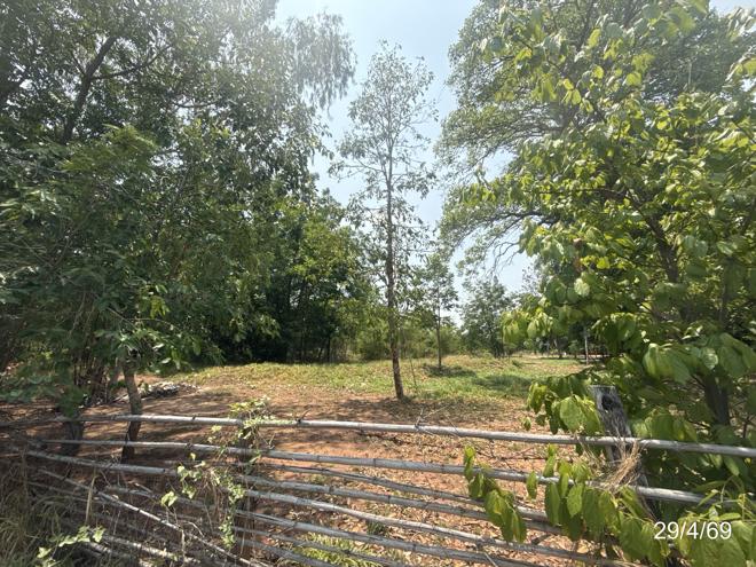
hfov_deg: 102.1
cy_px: 284
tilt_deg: +12.4
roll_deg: -0.6
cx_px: 378
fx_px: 306
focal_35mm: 14
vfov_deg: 85.7
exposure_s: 1/1901
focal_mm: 2.22
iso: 50
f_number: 2.2
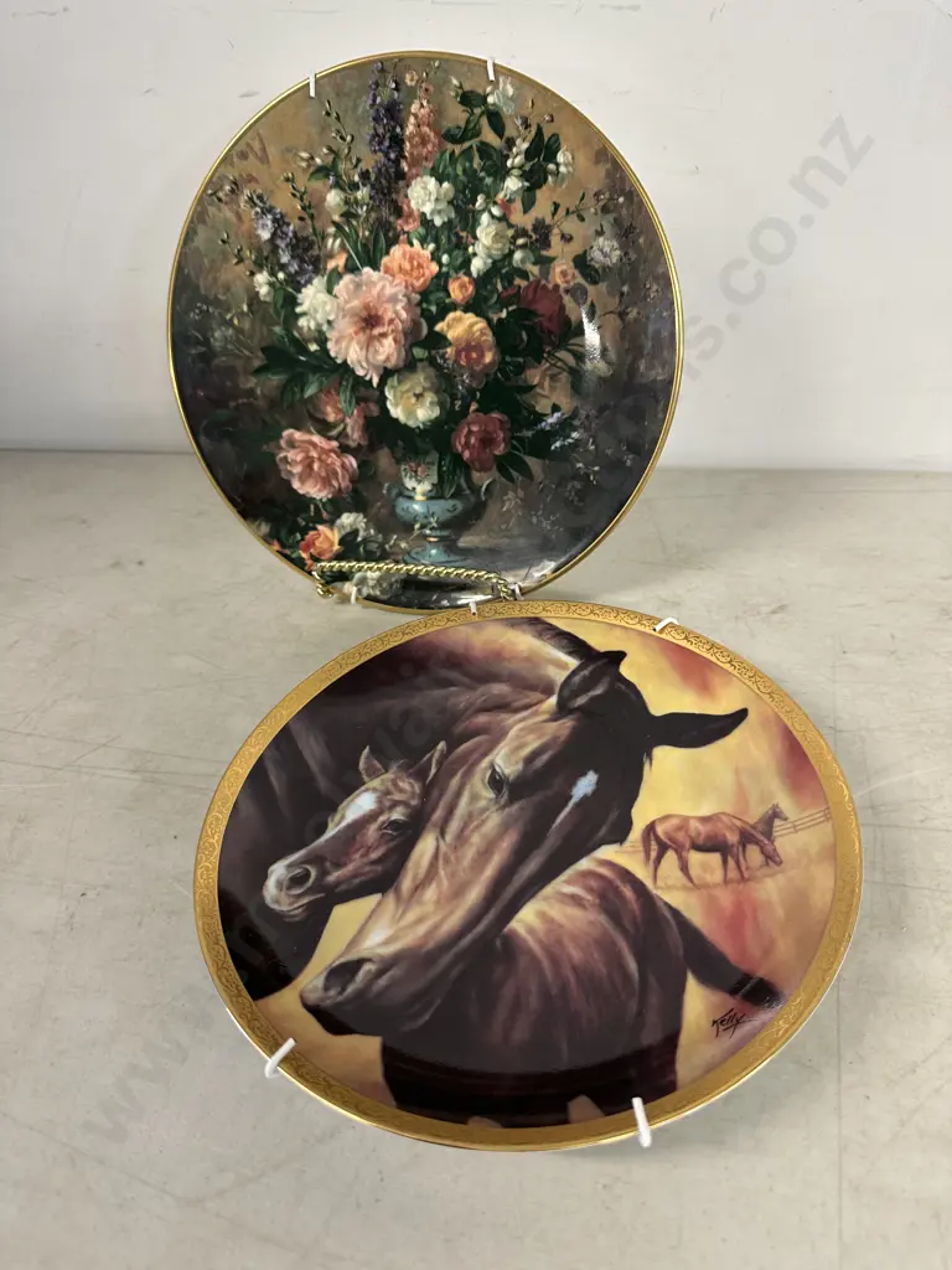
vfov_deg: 71.6
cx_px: 476
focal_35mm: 24
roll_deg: +9.2
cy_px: 635
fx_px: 880
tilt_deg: -42.1
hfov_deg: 56.8
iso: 160
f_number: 1.78
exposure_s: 1/50
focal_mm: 6.86
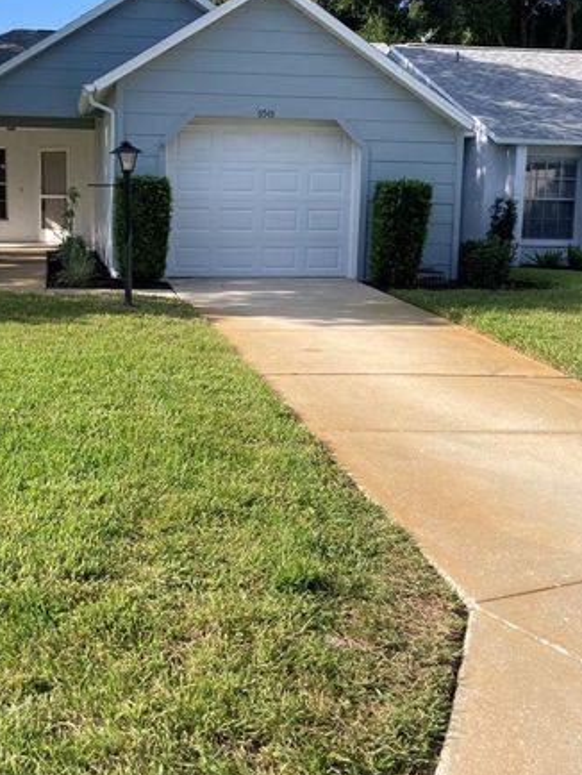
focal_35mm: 43
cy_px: 371
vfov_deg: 43.8
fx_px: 963
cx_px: 184
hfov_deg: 33.3
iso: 20
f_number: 1.8
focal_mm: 3.99
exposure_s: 1/1279
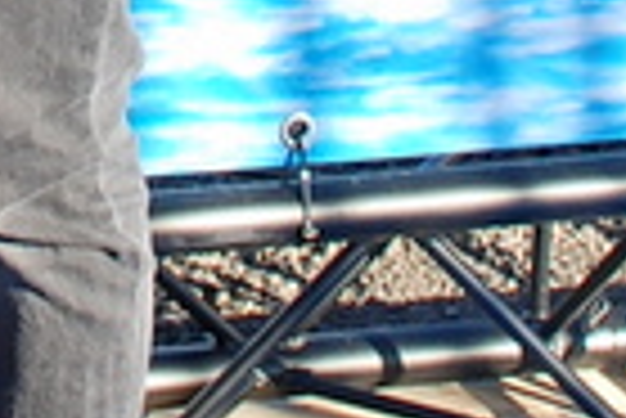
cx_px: -313
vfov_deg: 7.0
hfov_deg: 10.6
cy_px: -499
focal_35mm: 187
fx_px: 3255
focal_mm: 24
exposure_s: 1/160
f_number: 6.3
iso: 320
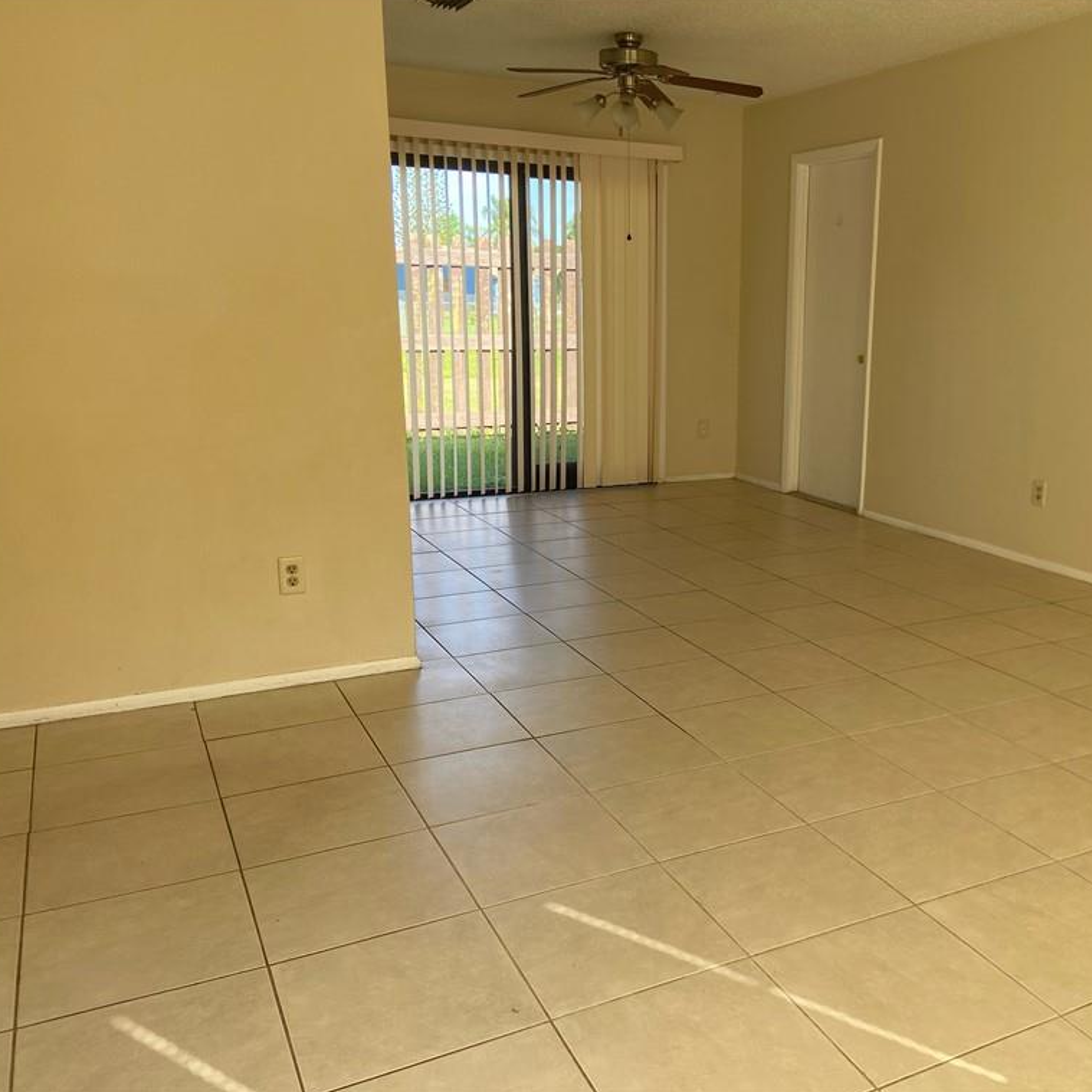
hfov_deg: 51.7
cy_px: 545
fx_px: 1106
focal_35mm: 31
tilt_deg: -13.0
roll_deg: -0.3
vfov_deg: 52.5
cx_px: 716
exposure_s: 1/136
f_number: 1.8
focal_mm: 4.25
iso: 32
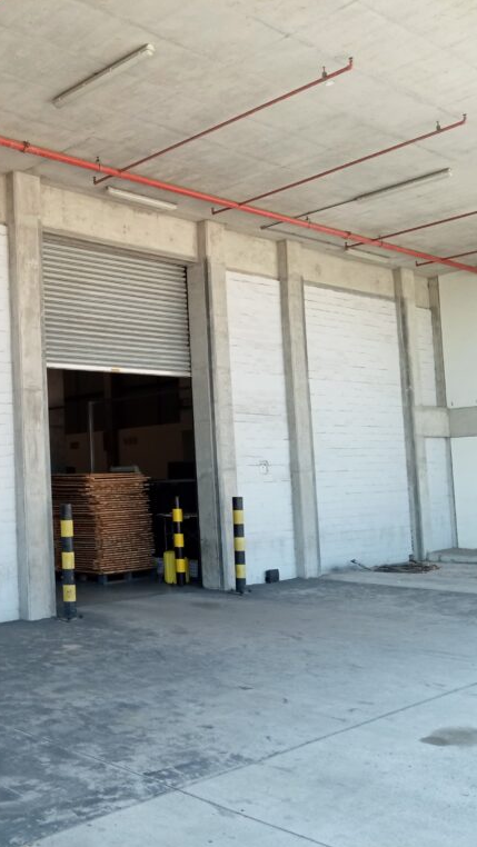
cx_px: 41
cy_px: 424
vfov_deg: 49.4
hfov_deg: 27.9
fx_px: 921
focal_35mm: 41
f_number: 2.2
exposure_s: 1/155
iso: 103
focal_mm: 3.46
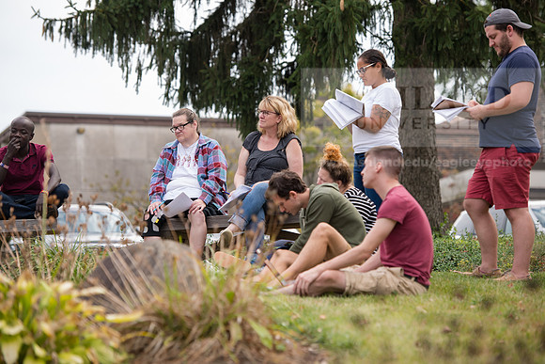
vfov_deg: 10.2
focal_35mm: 135
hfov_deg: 15.2
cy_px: 182
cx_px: 272
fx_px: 2044
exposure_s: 1/500
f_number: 4
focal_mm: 135
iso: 200
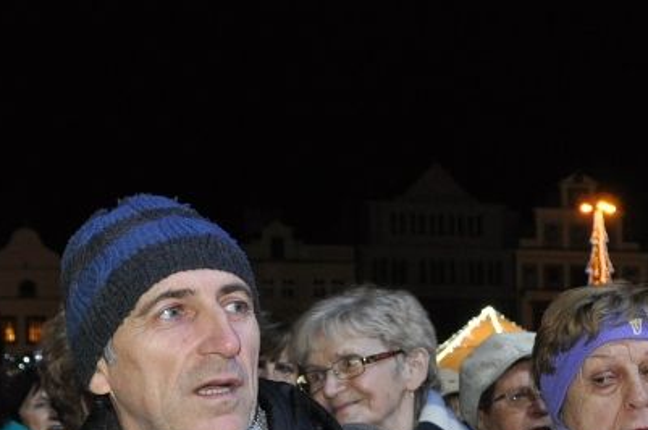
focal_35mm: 69
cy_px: 483
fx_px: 1240
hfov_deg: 29.1
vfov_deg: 18.8
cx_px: 428
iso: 800
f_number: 3.5
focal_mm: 18
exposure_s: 1/60
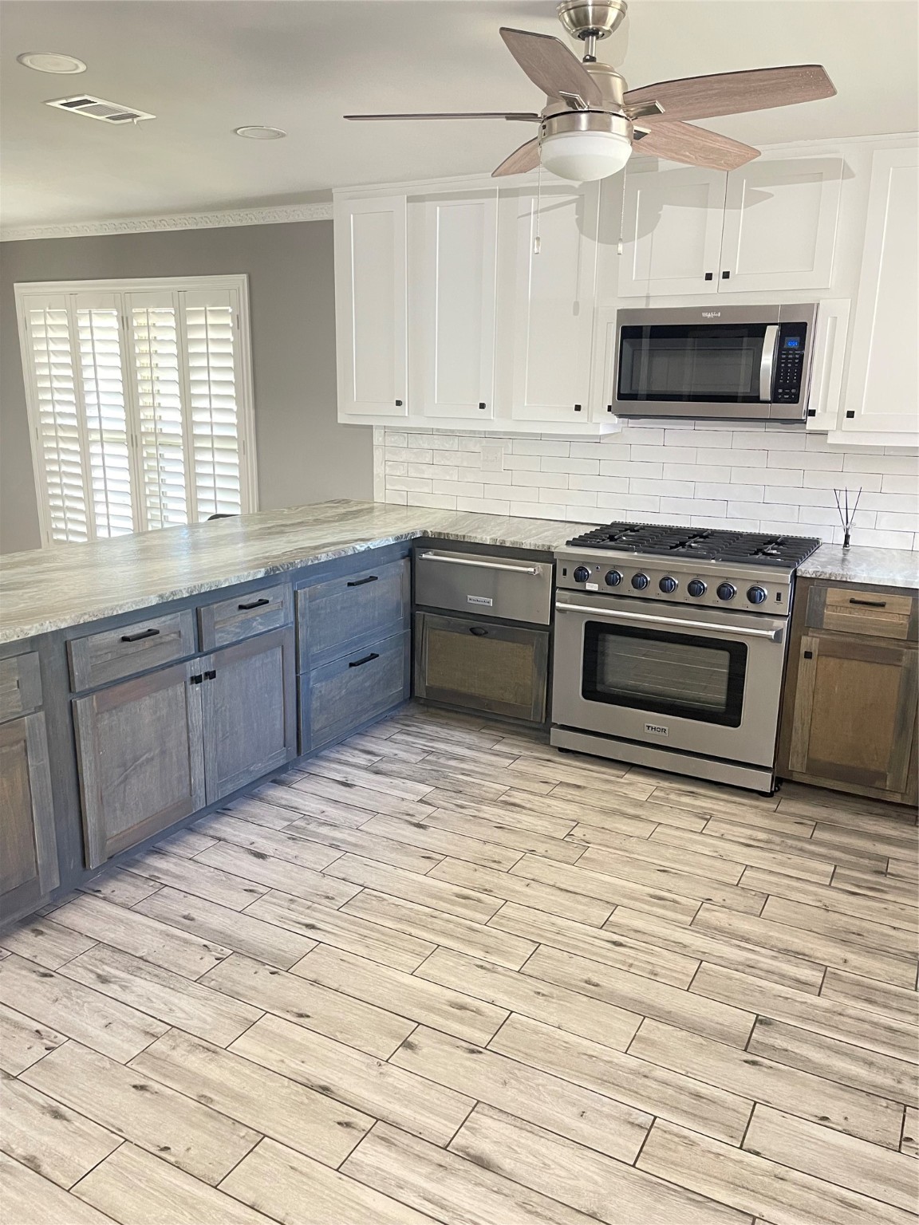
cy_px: 612
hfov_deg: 54.9
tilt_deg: -13.0
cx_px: 460
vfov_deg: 69.4
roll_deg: -0.7
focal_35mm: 25
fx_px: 885
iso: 500
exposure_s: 1/40
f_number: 1.6
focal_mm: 5.1
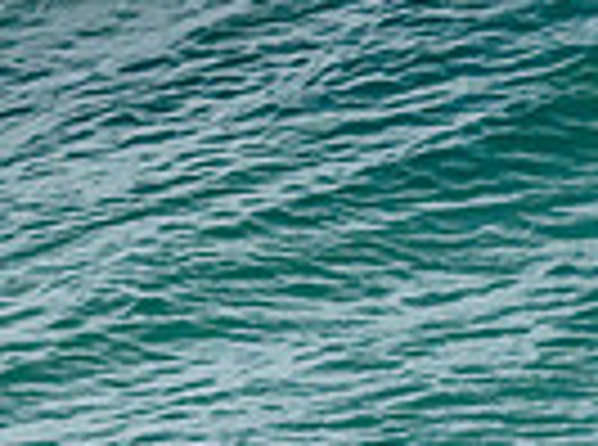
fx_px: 69259
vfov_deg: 0.4
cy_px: -463
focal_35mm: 4020
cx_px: 1342
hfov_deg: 0.5
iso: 2200
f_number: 6.3
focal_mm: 800
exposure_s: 1/2000
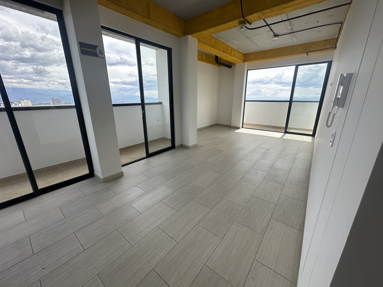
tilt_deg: -15.7
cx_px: 192
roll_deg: +0.3
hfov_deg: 102.1
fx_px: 155
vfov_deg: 85.7
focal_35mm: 14
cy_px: 144
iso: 40
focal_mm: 2.22
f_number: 2.2
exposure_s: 1/553
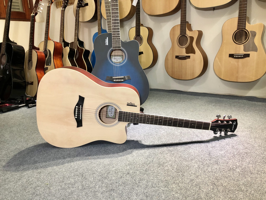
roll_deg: +3.6
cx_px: 133
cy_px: 100
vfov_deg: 49.7
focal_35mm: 28
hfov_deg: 63.4
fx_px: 215
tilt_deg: -14.9
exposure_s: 1/17
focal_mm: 4
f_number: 1.8
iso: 40
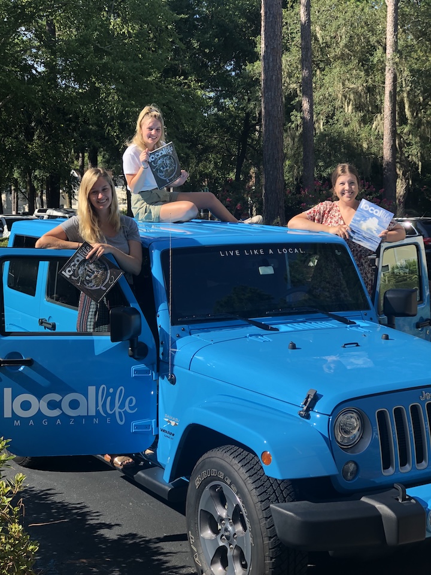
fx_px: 946
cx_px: 216
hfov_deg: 25.7
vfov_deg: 33.8
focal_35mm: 57
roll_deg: -0.1
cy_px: 288
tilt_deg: -6.3
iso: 20
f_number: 2.8
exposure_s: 1/350
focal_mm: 6.6
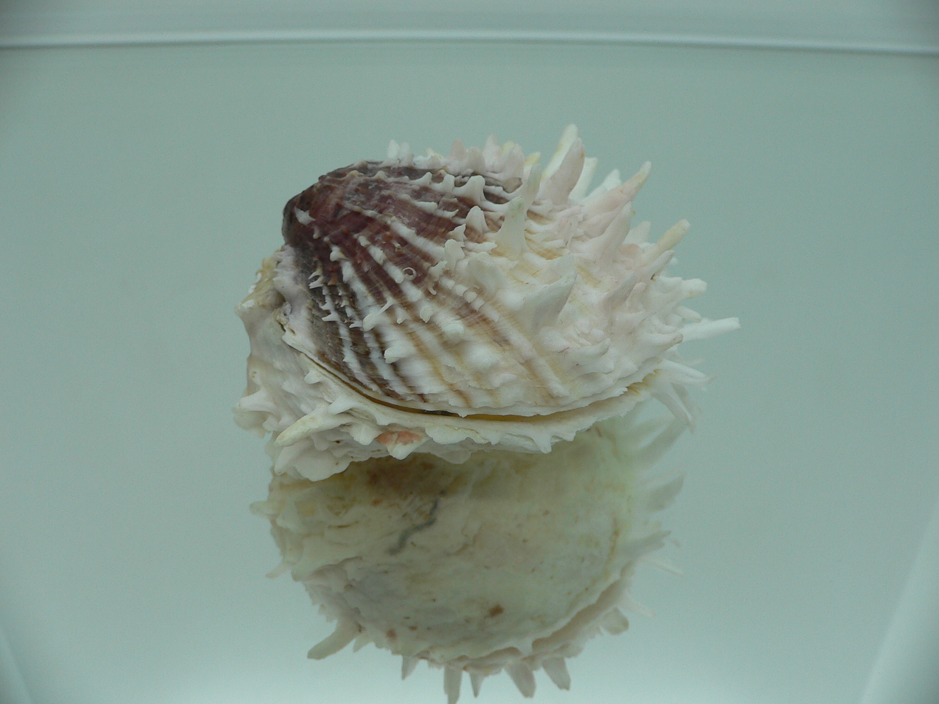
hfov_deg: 52.6
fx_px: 949
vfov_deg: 40.7
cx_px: 470
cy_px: 352
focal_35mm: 35
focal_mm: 4.6
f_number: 2.8
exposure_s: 1/60
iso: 80
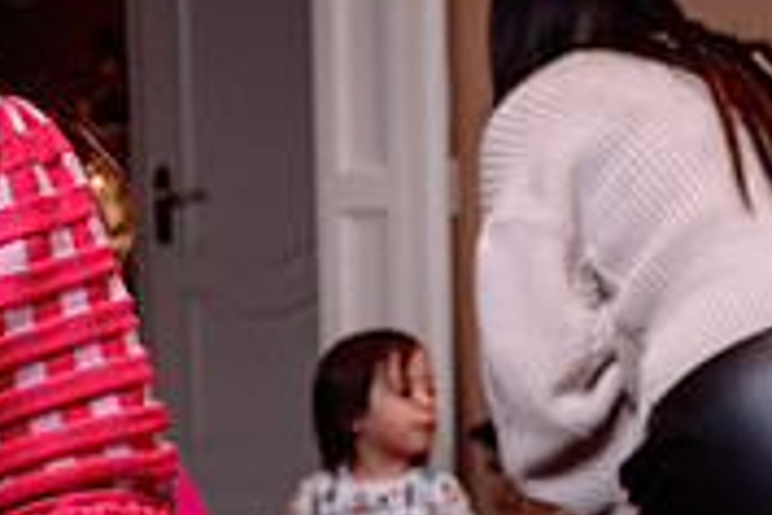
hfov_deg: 19.7
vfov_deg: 13.2
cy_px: 439
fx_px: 2209
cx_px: 571
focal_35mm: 103
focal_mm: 31.5
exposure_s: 1/100
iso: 500
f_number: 5.6
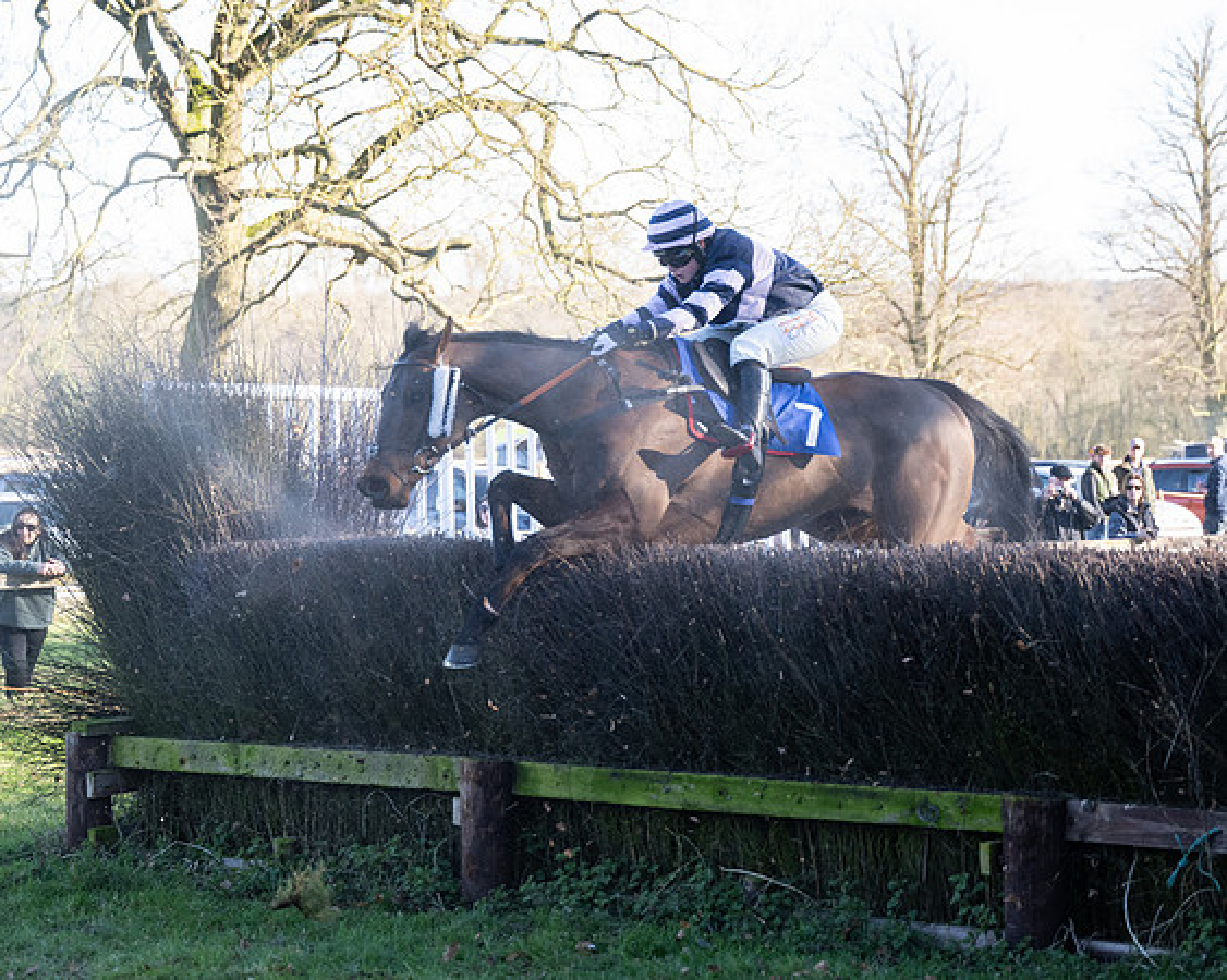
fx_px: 3882
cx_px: 522
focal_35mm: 107
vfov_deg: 14.4
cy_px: 386
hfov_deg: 18.0
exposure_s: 1/1600
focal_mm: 72
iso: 800
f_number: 2.8
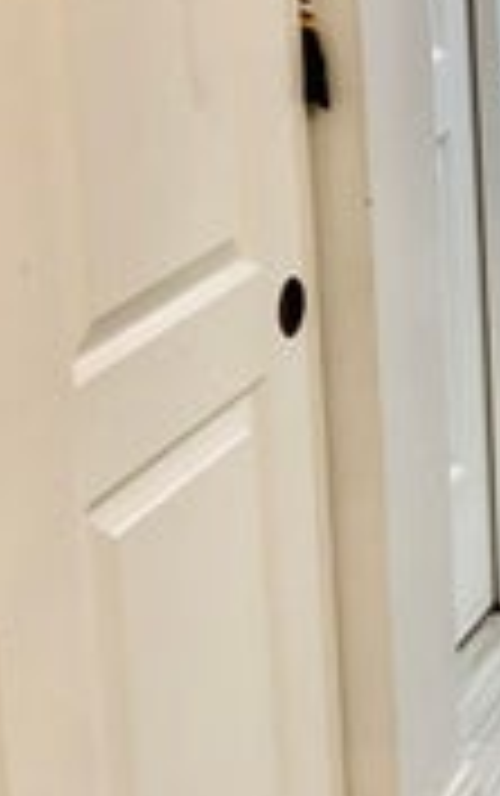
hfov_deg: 10.6
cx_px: 1063
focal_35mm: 111
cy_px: 184
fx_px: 2414
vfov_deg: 18.6
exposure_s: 1/60
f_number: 1.8
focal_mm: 3
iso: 64
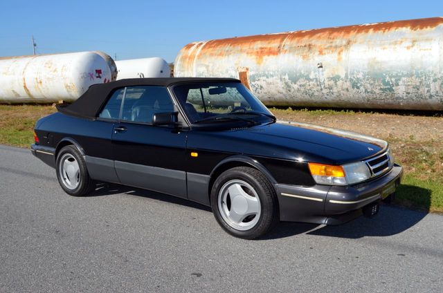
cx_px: 222
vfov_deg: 36.7
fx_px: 442
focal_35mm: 36
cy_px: 146
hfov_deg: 53.2
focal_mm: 24
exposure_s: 1/200
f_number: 10
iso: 100
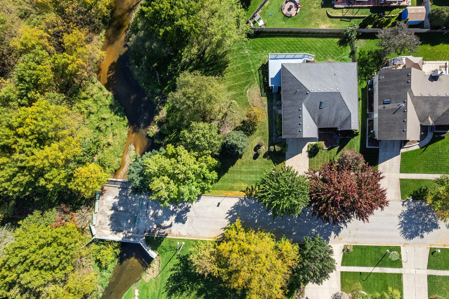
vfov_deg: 57.2
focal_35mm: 22
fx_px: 274
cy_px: 150
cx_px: 224
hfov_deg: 78.6
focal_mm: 8.4
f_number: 2.8
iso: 110
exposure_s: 1/800
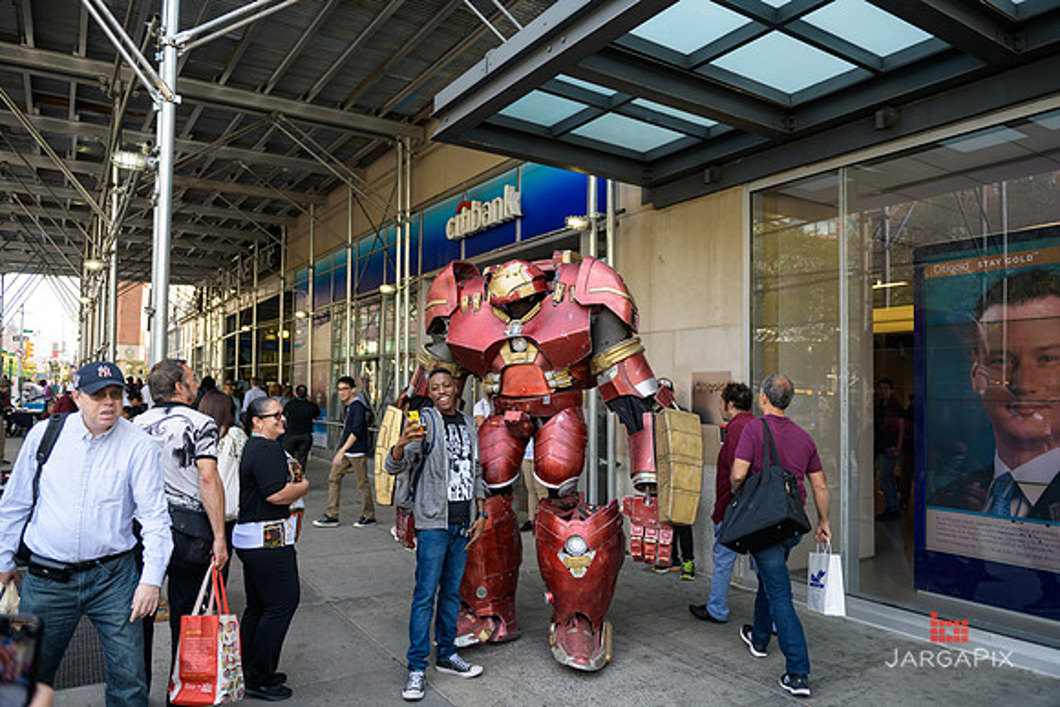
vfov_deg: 49.6
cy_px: 354
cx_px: 530
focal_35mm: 26
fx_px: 766
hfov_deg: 69.4
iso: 200
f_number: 3.2
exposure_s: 1/250
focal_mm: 26
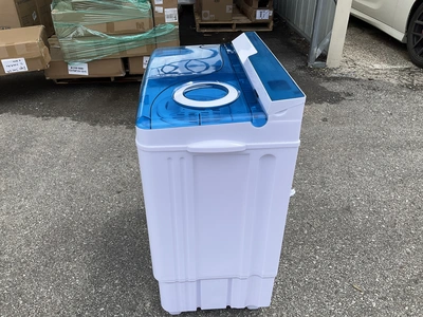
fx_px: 354
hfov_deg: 61.7
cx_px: 212
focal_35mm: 29
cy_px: 158
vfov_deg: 48.2
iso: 25
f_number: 1.8
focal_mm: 3
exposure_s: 1/1577
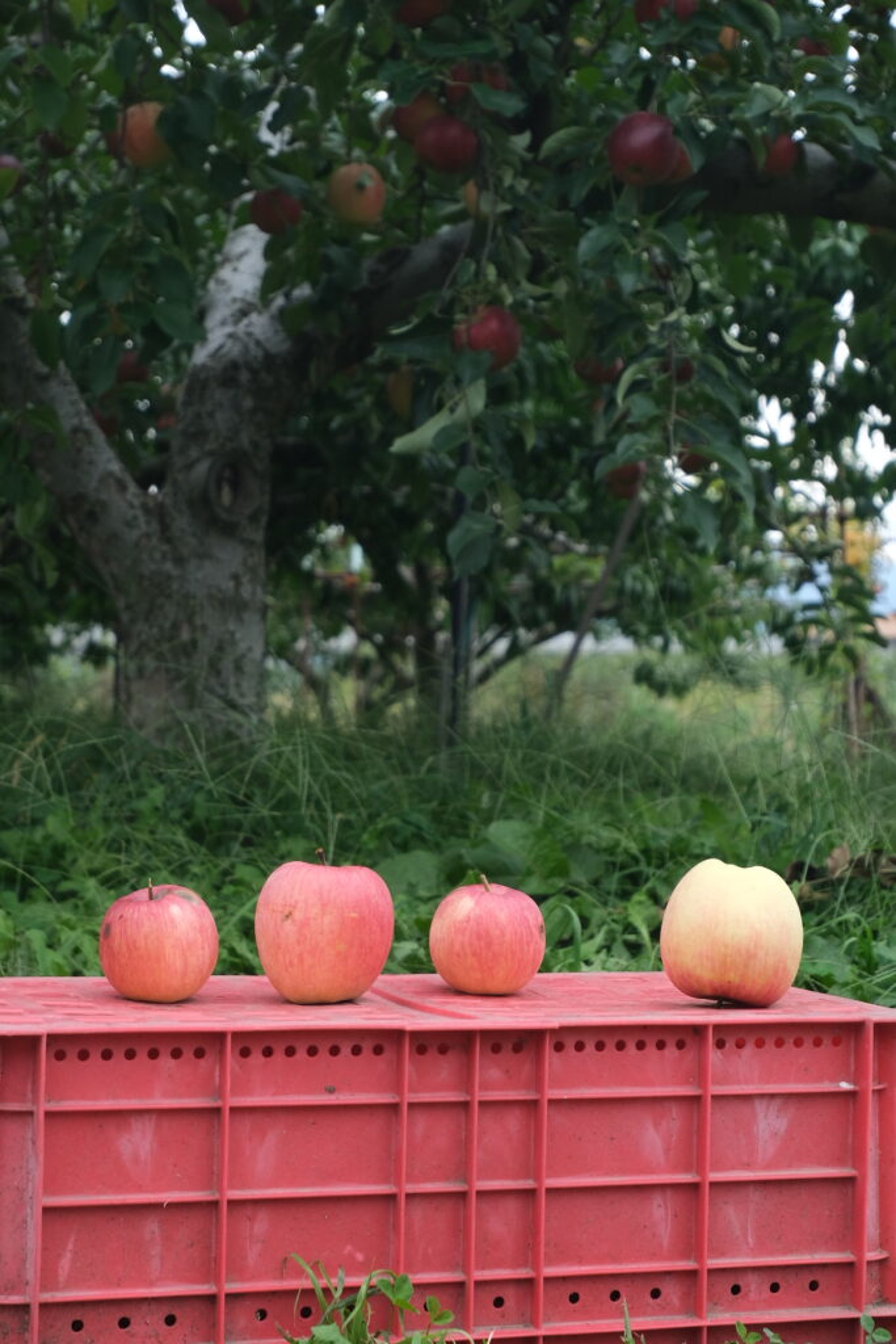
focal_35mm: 68
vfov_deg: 29.7
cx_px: 448
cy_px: 672
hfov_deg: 20.0
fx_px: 2538
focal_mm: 45
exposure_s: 1/180
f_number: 5.6
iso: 160
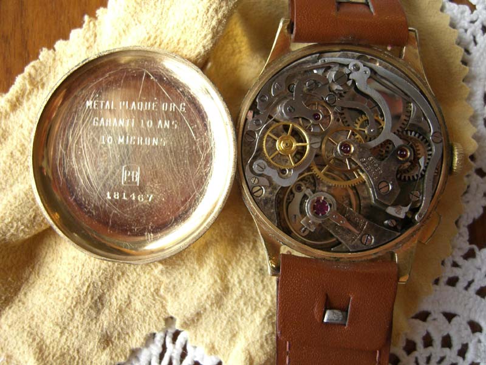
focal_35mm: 38
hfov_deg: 49.0
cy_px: 182
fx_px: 534
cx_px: 243
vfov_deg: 37.7
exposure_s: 1/100
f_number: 2.8
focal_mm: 7.9
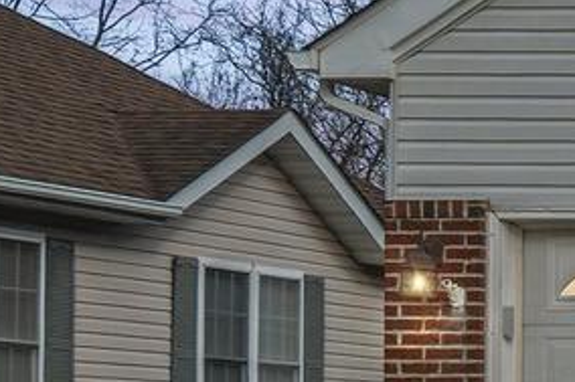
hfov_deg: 11.3
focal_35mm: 147
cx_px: 1429
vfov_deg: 9.3
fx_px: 2346
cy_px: 224
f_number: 11
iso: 200
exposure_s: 1/320
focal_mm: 29
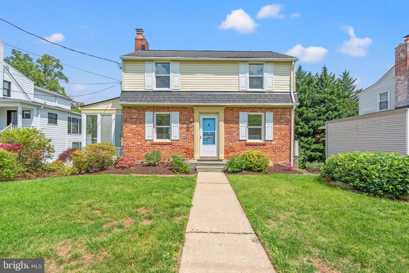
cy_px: 136
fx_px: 182
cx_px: 204
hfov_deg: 96.7
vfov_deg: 73.8
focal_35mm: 16
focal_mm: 16
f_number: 8
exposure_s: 1/2000
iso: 500
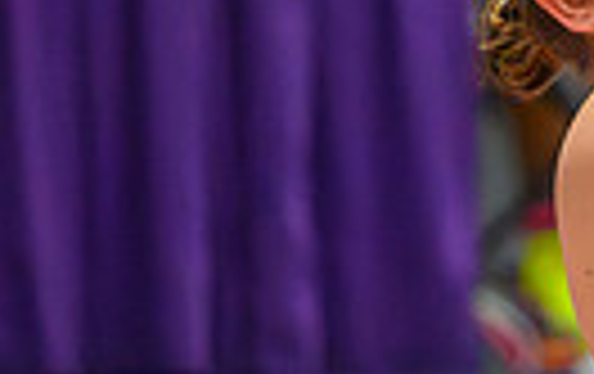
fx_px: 11140
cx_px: 1005
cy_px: 205
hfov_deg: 3.0
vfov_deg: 1.9
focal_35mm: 687
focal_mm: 130
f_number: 2.8
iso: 12800
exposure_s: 1/800
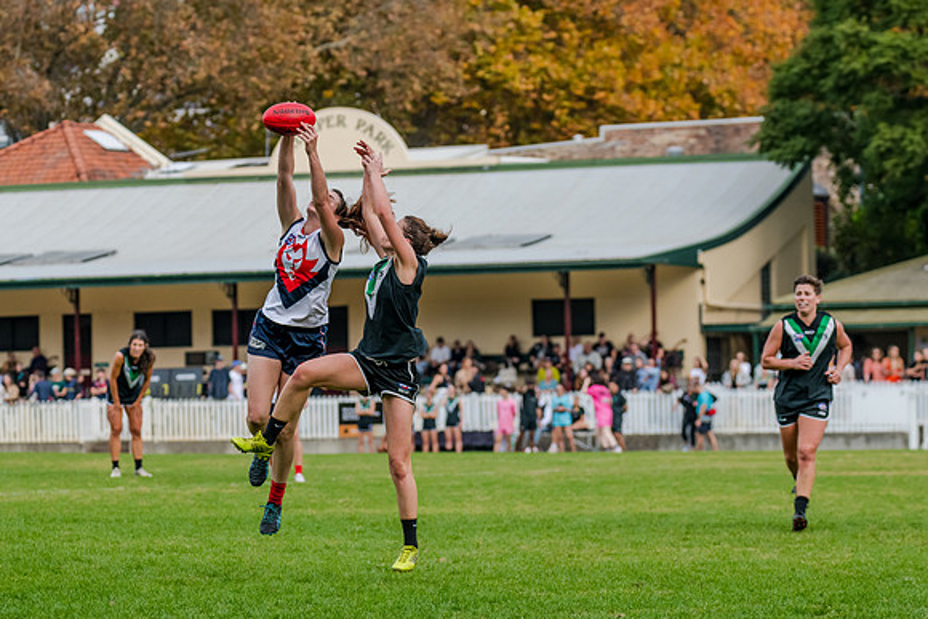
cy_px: 310
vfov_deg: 7.2
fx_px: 4936
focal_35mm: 191
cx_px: 464
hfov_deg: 10.7
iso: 800
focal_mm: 180
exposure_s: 1/1600
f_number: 6.3
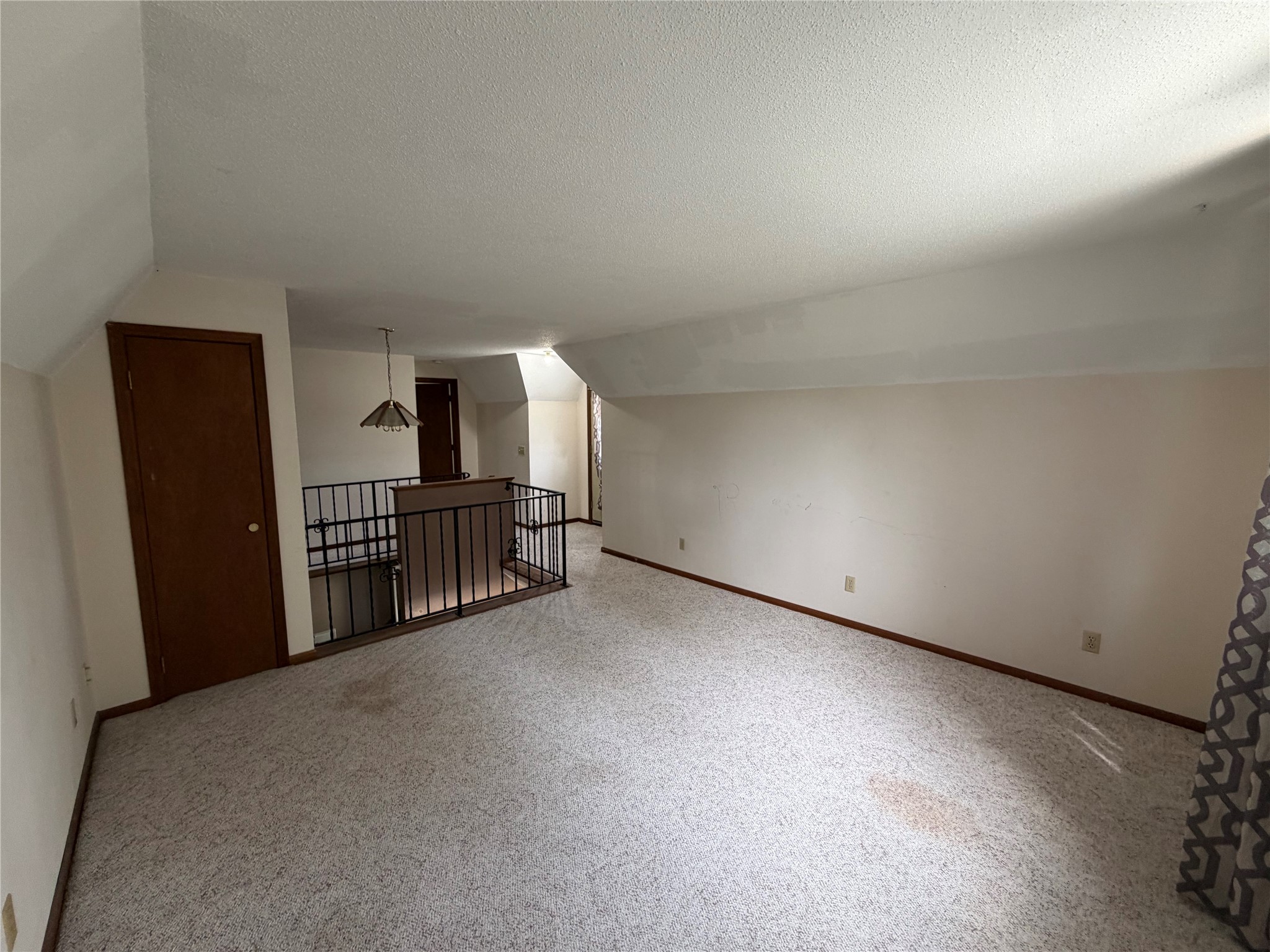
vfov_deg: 85.7
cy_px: 476
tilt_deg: -6.9
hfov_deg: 102.1
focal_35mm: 14
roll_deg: +0.1
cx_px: 635
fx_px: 514
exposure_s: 1/60
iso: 160
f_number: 2.2
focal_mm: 2.22
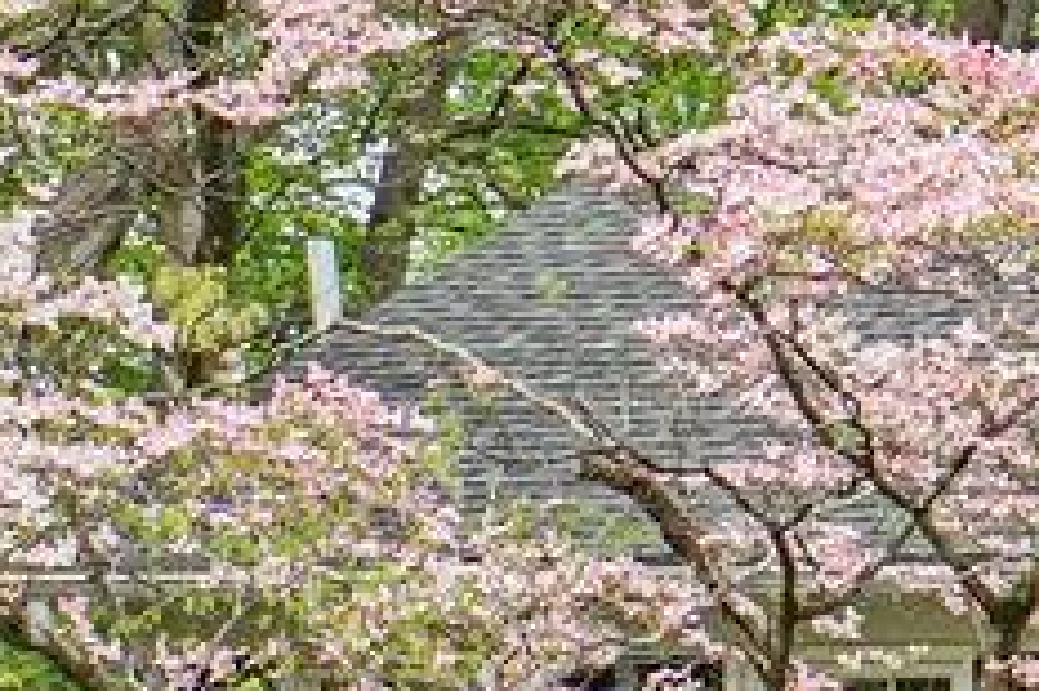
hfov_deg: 7.3
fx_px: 7498
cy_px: 896
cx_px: 2729
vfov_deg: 5.2
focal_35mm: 260
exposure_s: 1/320
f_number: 8
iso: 640
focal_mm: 35
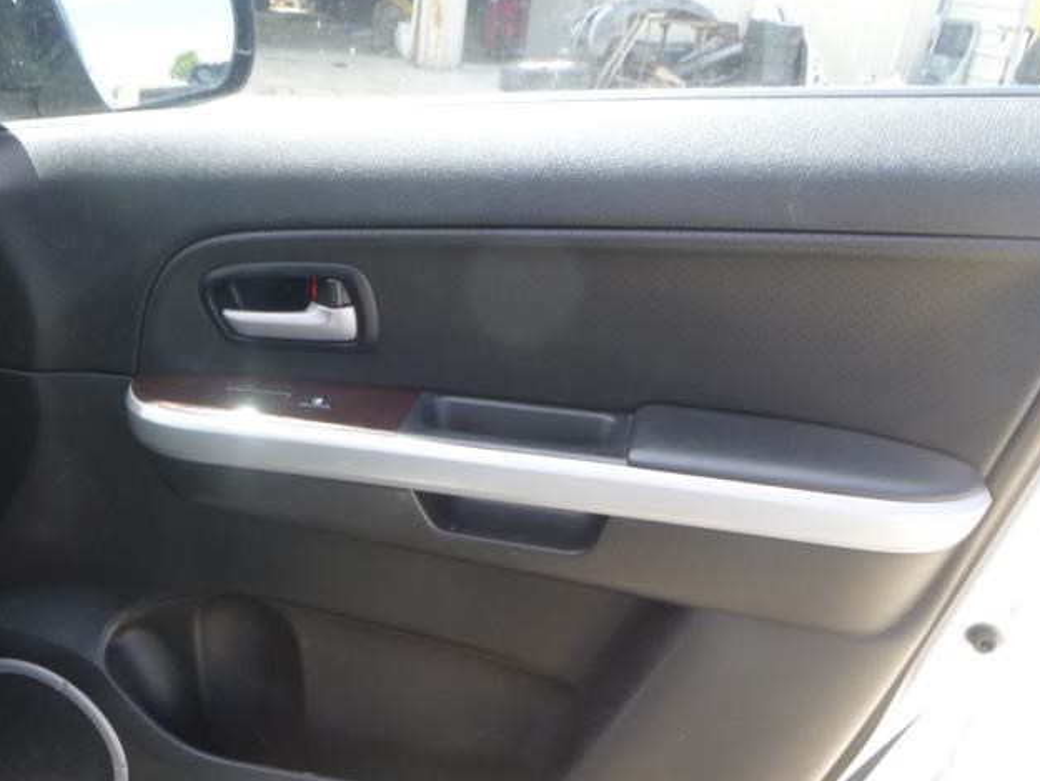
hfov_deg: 56.4
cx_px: 424
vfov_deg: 43.8
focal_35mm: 32
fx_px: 962
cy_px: 495
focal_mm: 4.5
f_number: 3.9
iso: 125
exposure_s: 1/60
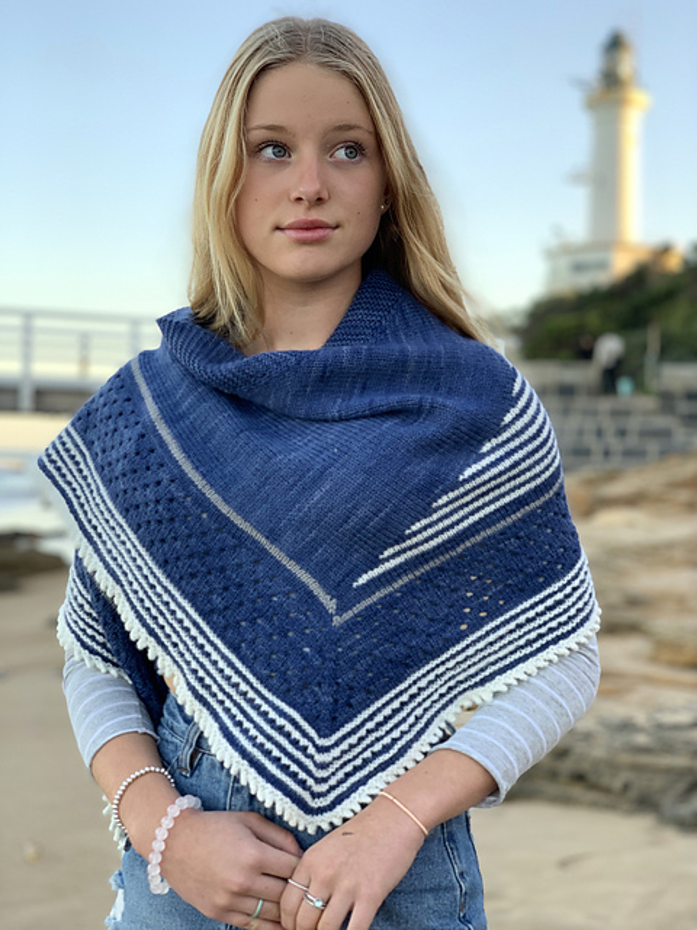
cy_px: 465
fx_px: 1396
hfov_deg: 28.0
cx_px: 348
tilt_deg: +1.1
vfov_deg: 36.8
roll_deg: -0.7
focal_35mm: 52
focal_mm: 6
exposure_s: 1/122
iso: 50
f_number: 2.4
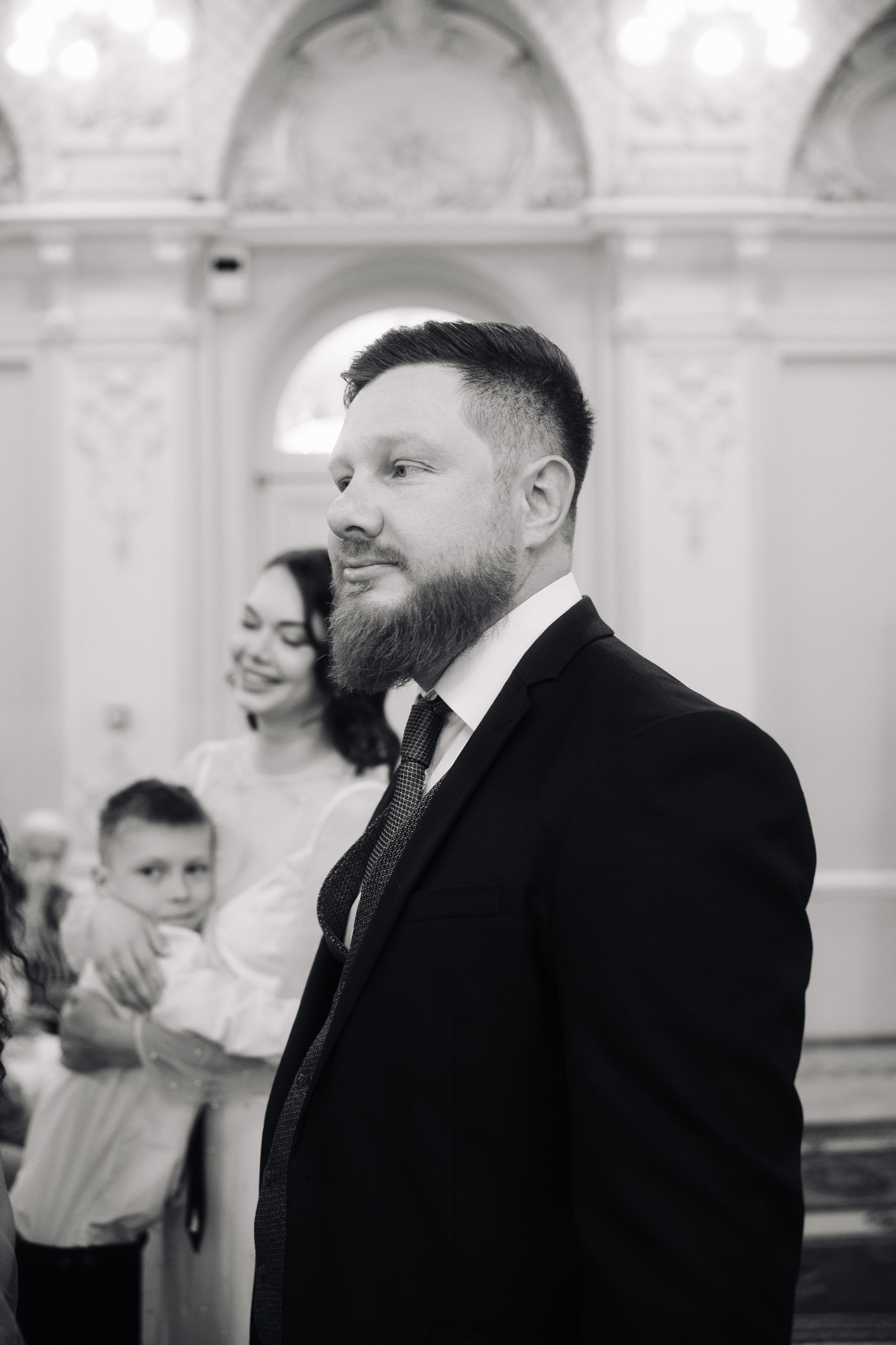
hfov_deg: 37.9
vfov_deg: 54.4
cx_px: 448
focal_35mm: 35
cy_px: 672
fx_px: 1307
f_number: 2.5
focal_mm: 35
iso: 1600
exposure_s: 1/200
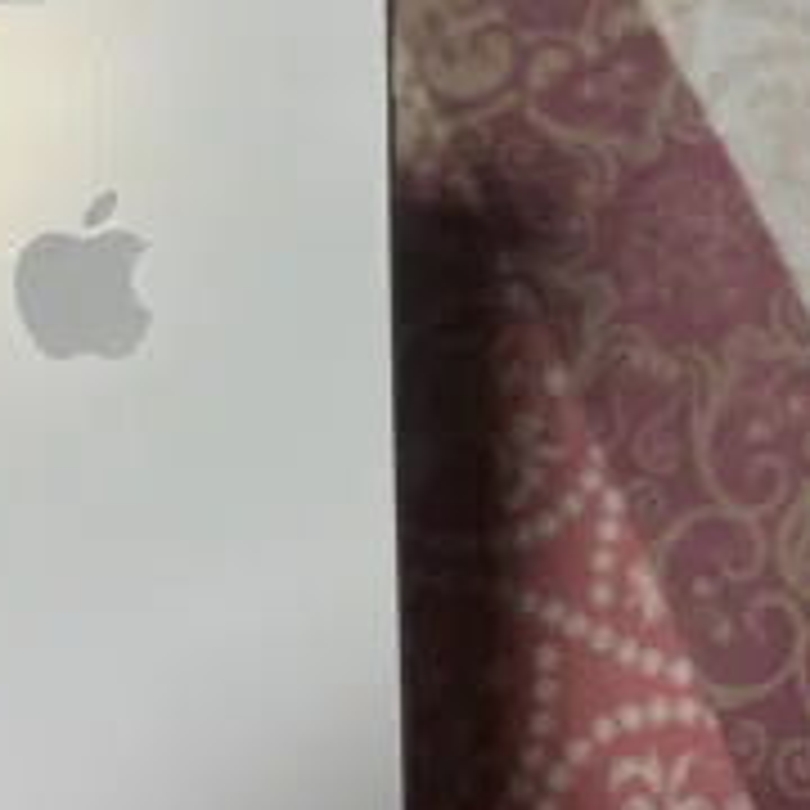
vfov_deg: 33.3
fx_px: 1350
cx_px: 180
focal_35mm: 51
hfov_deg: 32.6
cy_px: 324
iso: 125
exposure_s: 1/121
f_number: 1.5
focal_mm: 5.7
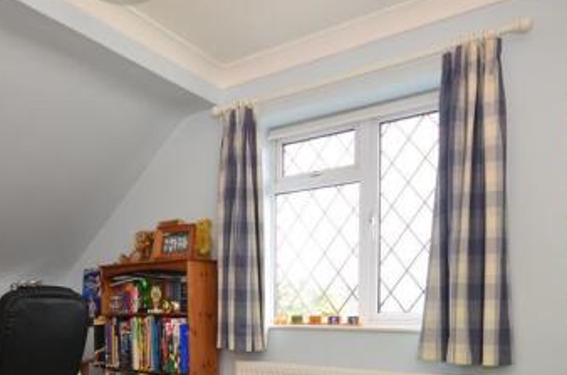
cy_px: 313
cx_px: 216
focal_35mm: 33
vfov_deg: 37.5
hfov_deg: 56.0
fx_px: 526
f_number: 5
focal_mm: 11.5
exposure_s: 1/8
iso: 200
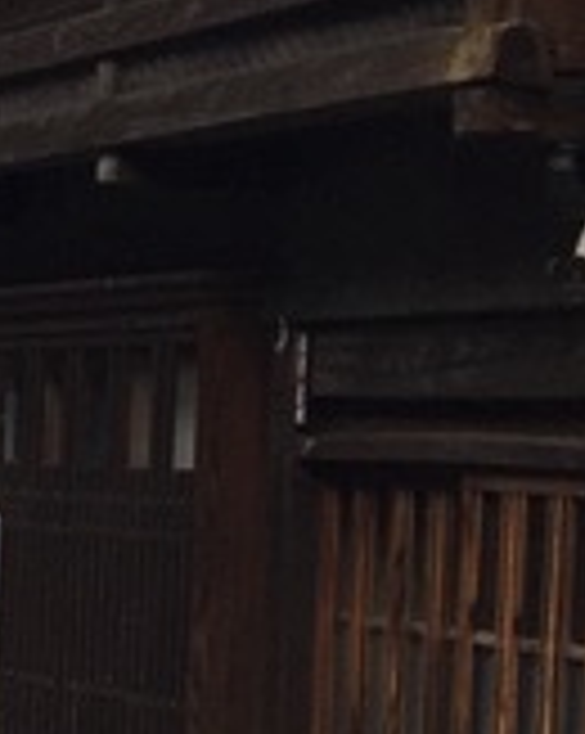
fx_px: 3860
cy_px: 455
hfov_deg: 7.5
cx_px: -1210
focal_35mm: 178
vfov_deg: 10.9
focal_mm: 4.15
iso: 32
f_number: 2.2
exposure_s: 1/126
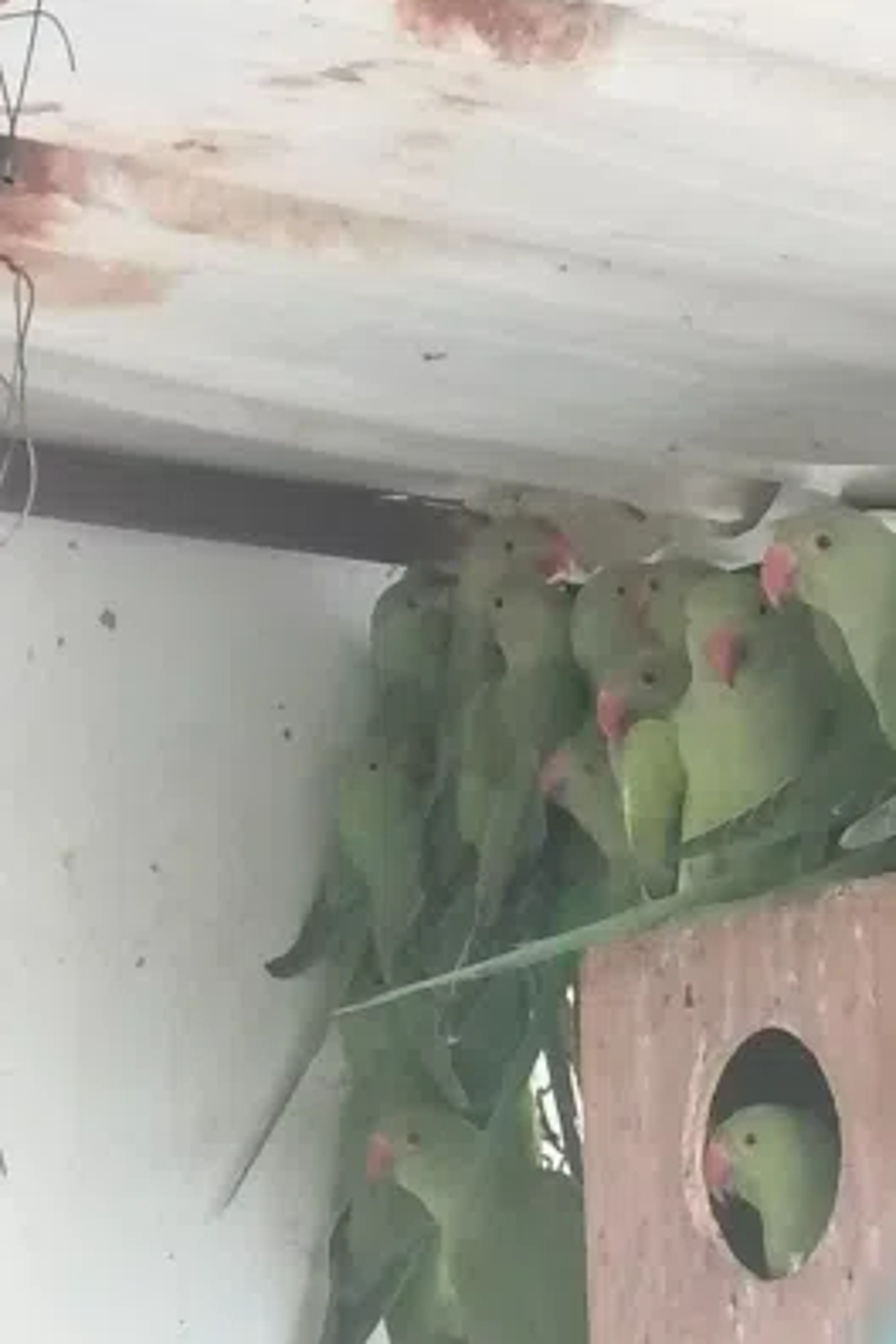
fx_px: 4741
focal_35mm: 127
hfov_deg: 10.8
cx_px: 496
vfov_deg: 16.1
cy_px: 669
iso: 200
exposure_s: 1/36
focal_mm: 3.95
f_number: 1.8
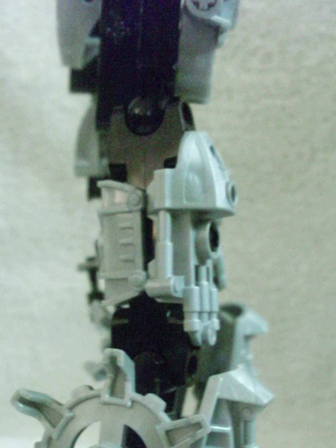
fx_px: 777
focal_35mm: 60
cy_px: 332
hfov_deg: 24.4
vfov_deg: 31.7
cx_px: 163
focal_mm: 6.3
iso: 1600
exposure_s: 1/17
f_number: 3.1
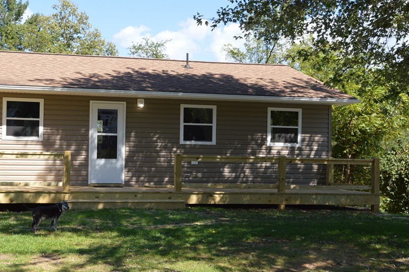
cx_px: 142
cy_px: 142
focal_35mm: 54
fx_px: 609
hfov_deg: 36.8
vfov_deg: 25.2
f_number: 5.6
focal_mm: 27
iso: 100
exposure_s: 1/200
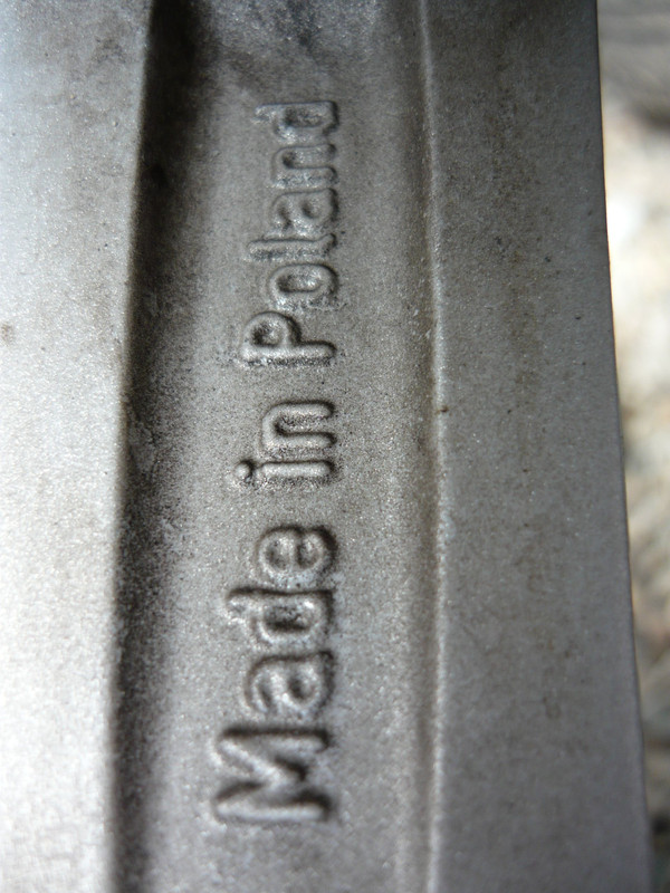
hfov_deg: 42.9
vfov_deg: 55.4
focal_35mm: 33
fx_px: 852
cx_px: 335
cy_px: 446
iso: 100
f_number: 2.8
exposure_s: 1/125
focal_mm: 5.5
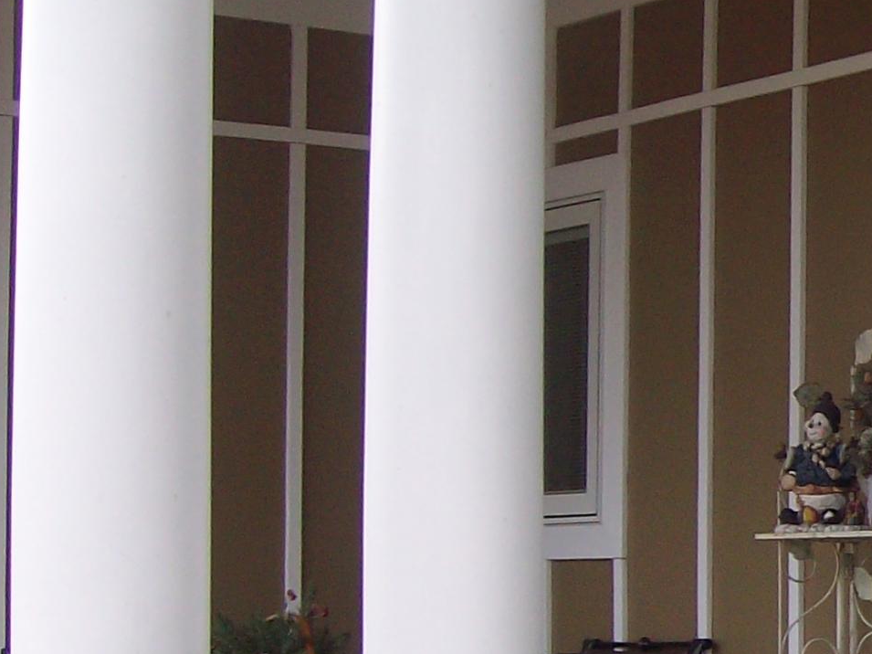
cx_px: 1285
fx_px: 2771
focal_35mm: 110
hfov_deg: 16.4
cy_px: 449
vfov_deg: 13.4
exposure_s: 1/254
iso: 80
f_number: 2.8
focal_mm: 5.8
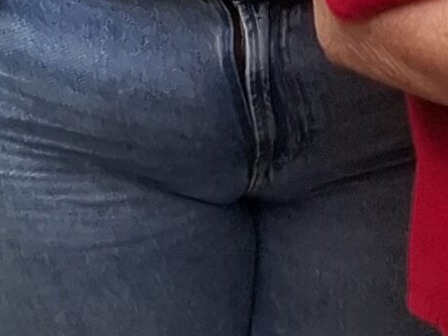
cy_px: -304
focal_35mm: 207
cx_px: 1446
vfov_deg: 7.0
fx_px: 2680
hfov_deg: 7.9
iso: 50
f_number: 1.8
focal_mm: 5.54
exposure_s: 1/796
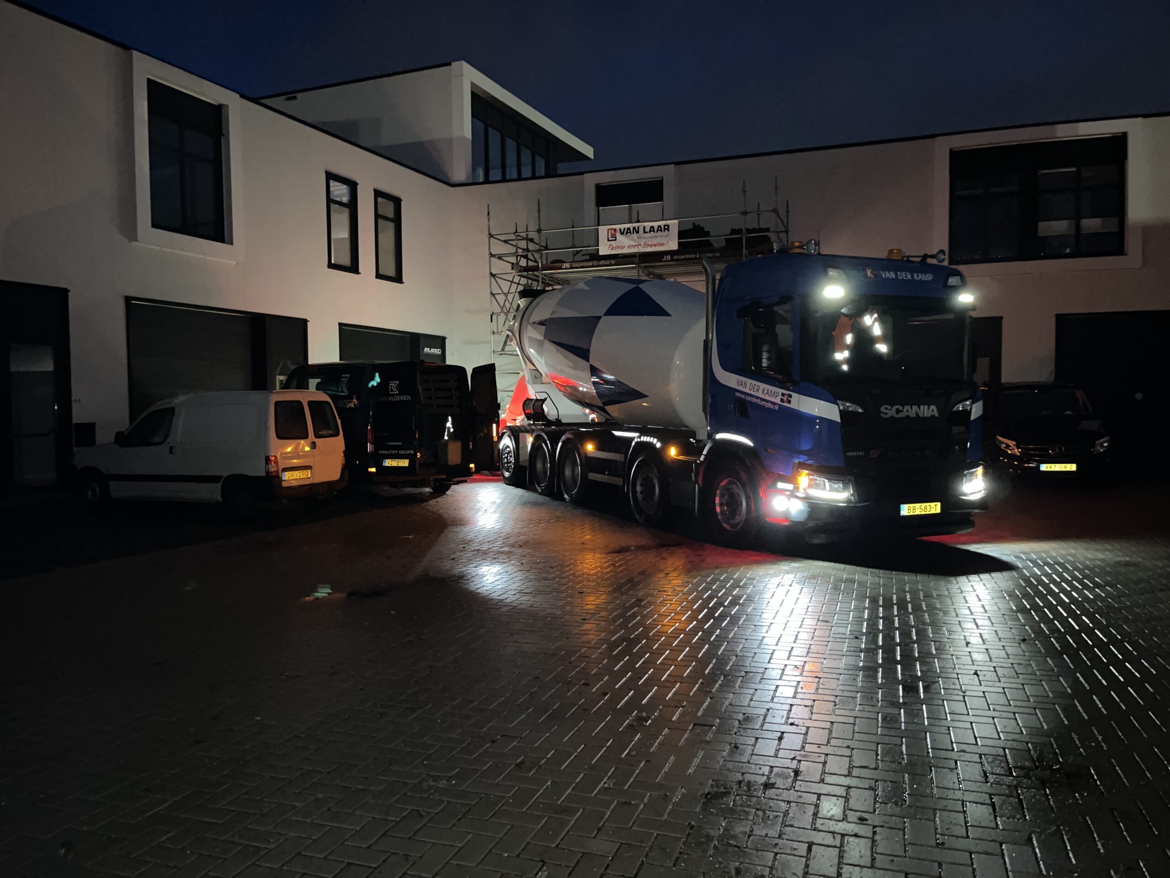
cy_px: 439
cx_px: 585
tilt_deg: -1.7
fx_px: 879
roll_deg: +0.5
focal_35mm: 26
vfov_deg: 53.1
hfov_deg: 67.3
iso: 500
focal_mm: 5.1
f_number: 1.6
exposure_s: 1/4
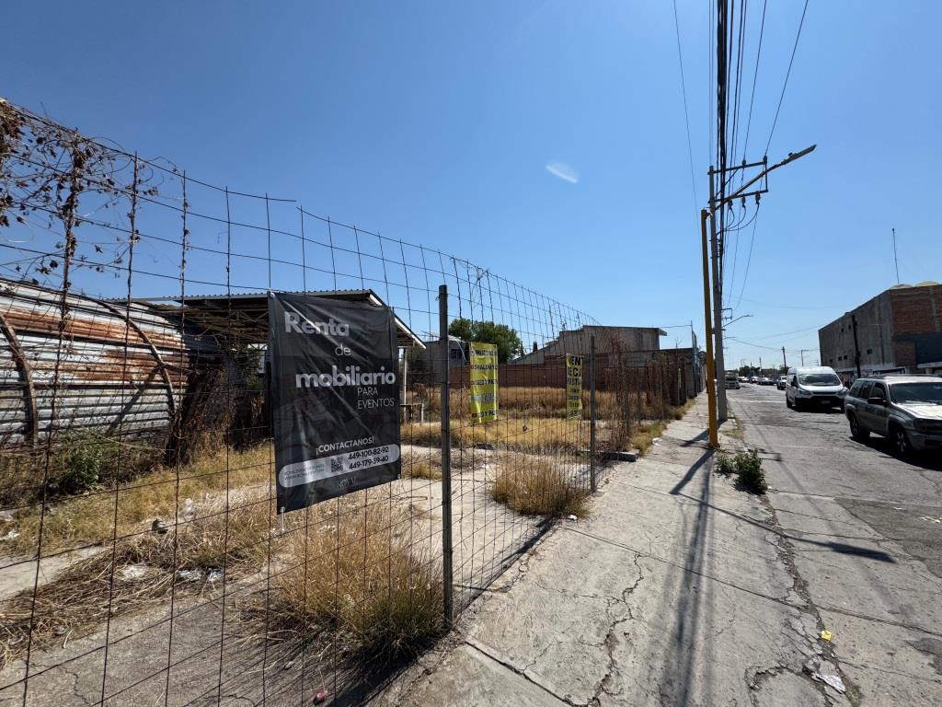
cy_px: 354
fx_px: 381
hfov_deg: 102.1
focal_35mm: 14
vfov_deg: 85.7
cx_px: 471
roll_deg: +0.8
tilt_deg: +6.4
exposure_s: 1/3546
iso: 50
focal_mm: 2.22
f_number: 2.2
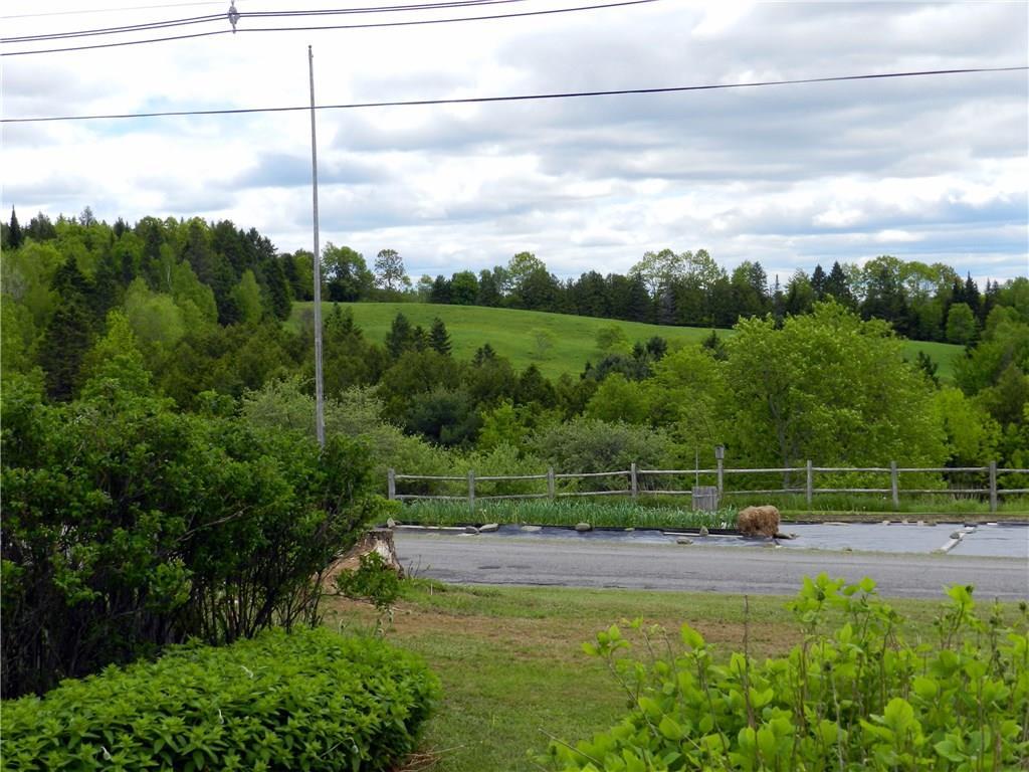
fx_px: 1784
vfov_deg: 24.4
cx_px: 514
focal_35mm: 60
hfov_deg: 32.2
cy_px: 386
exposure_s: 1/640
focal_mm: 10.7
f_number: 4.6
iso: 160
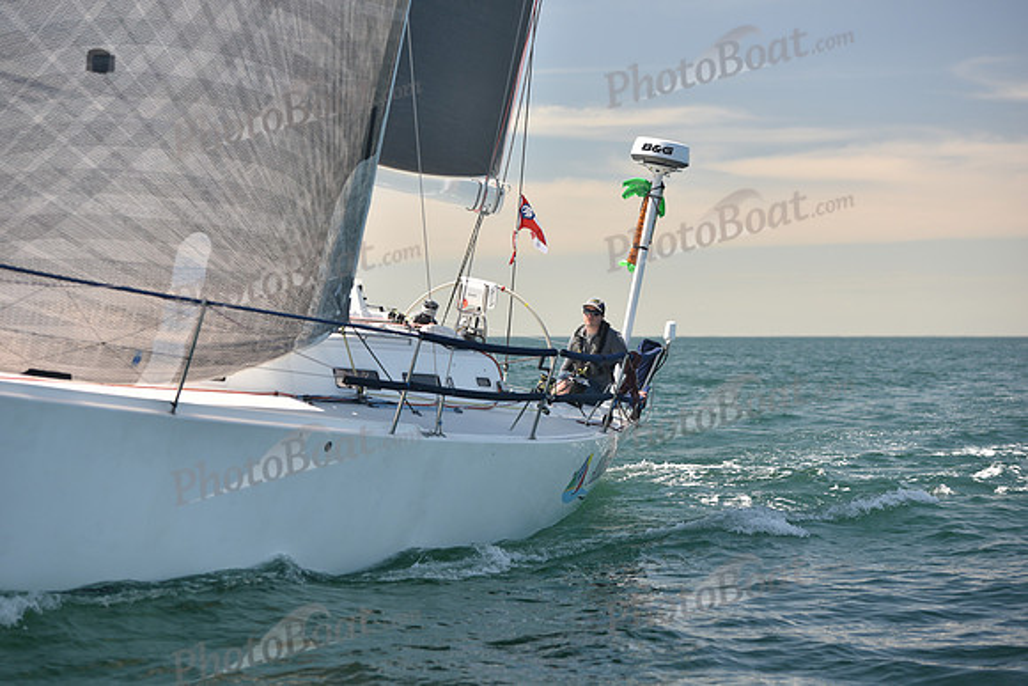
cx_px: 514
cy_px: 343
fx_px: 2428
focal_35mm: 85
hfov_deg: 23.9
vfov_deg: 16.1
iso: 250
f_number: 3.5
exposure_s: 1/800
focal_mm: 85
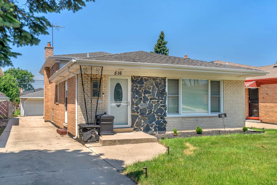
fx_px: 246
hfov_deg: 58.7
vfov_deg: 41.1
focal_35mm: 32
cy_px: 92
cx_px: 138
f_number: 8
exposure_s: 1/200
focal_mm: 32
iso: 320
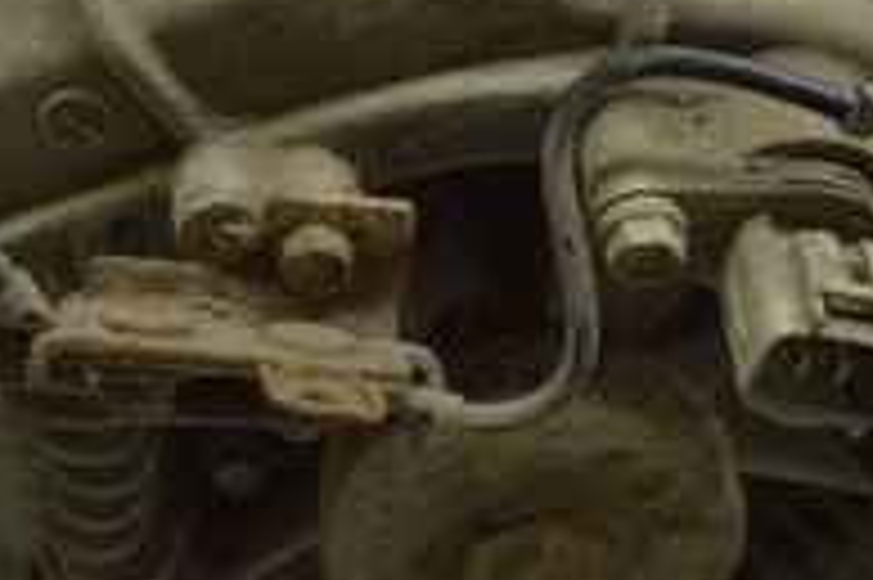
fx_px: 2156
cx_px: 248
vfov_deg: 15.0
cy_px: -47
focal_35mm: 89
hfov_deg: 22.7
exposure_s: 1/25
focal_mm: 18
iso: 400
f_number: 5.6
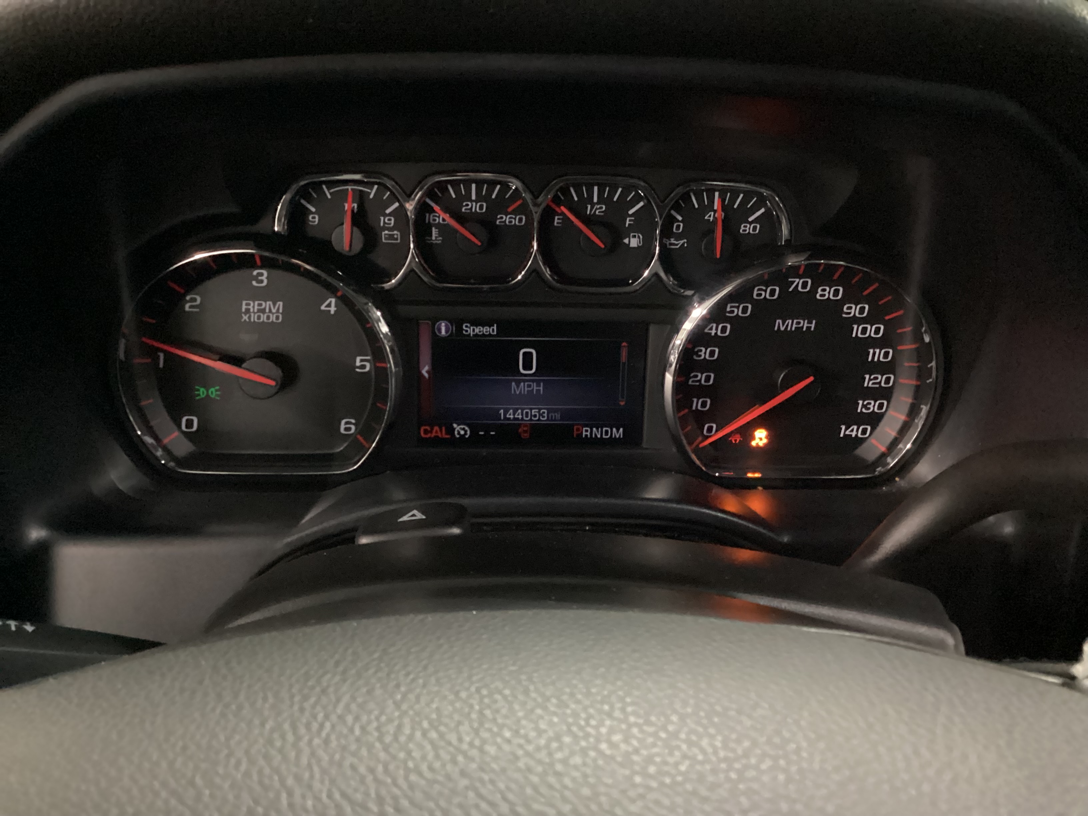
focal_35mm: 31
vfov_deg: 45.4
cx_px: 544
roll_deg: -2.0
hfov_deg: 58.4
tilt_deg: -31.5
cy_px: 408
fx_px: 974
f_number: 2.4
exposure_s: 1/15
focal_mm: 3.3
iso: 800
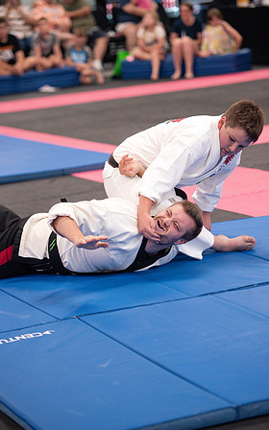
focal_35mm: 128
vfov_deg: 16.3
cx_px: 134
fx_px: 1501
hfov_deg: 10.2
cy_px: 215
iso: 1600
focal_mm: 125
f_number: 2.8
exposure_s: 1/400
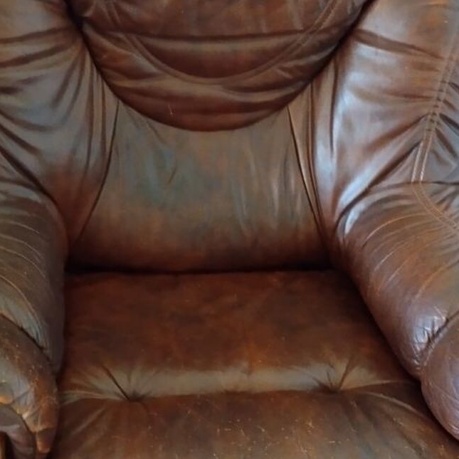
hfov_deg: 32.1
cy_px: 277
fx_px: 795
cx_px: 190
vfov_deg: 32.1
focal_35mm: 53
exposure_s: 1/20
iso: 800
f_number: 1.8
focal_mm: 4.22
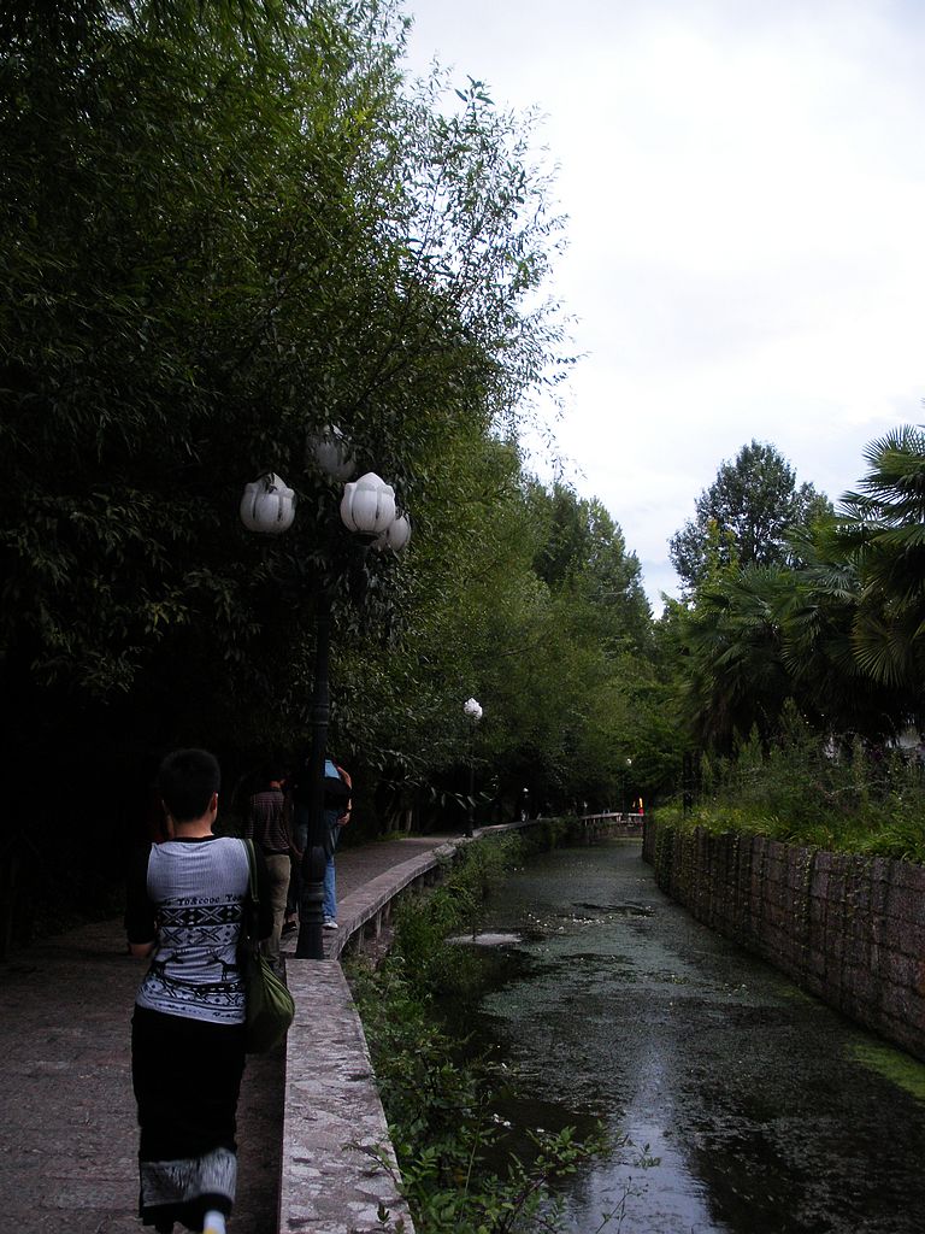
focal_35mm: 36
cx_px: 462
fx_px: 1283
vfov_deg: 51.4
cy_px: 617
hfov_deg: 39.7
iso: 148
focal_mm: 6.3
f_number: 3.5
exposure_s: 1/60
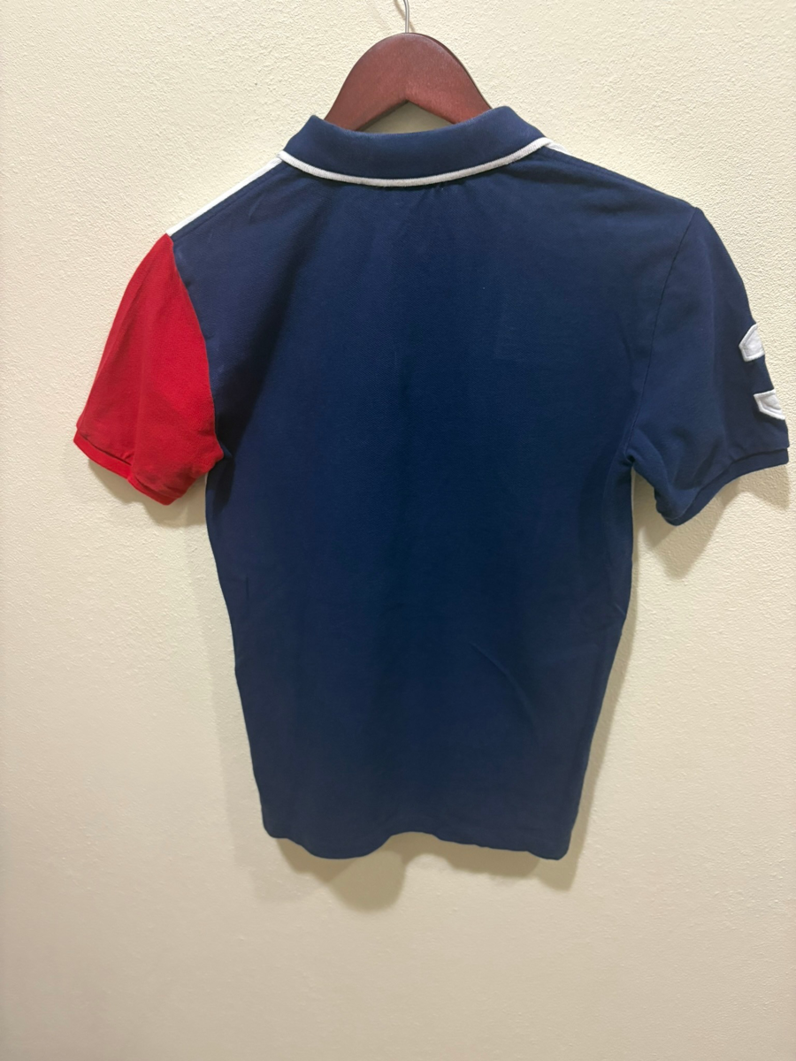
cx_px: 398
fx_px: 797
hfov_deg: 53.1
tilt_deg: -15.7
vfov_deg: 67.3
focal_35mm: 26
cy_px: 530
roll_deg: +3.0
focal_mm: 5.96
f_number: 1.6
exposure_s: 1/40
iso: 320
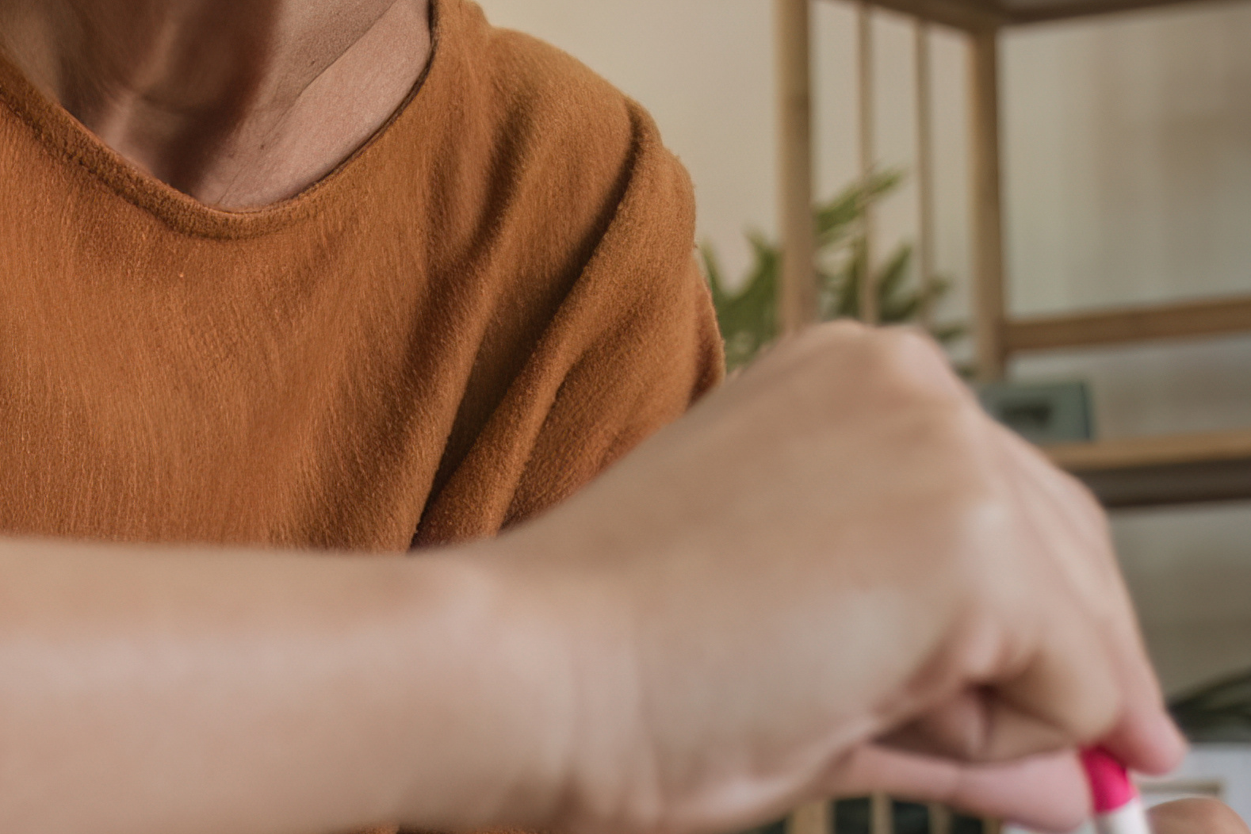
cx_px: 183
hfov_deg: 14.3
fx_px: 4934
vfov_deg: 9.6
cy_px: 242
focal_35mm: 142
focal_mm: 19.4
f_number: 2.8
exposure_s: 1/160
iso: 400
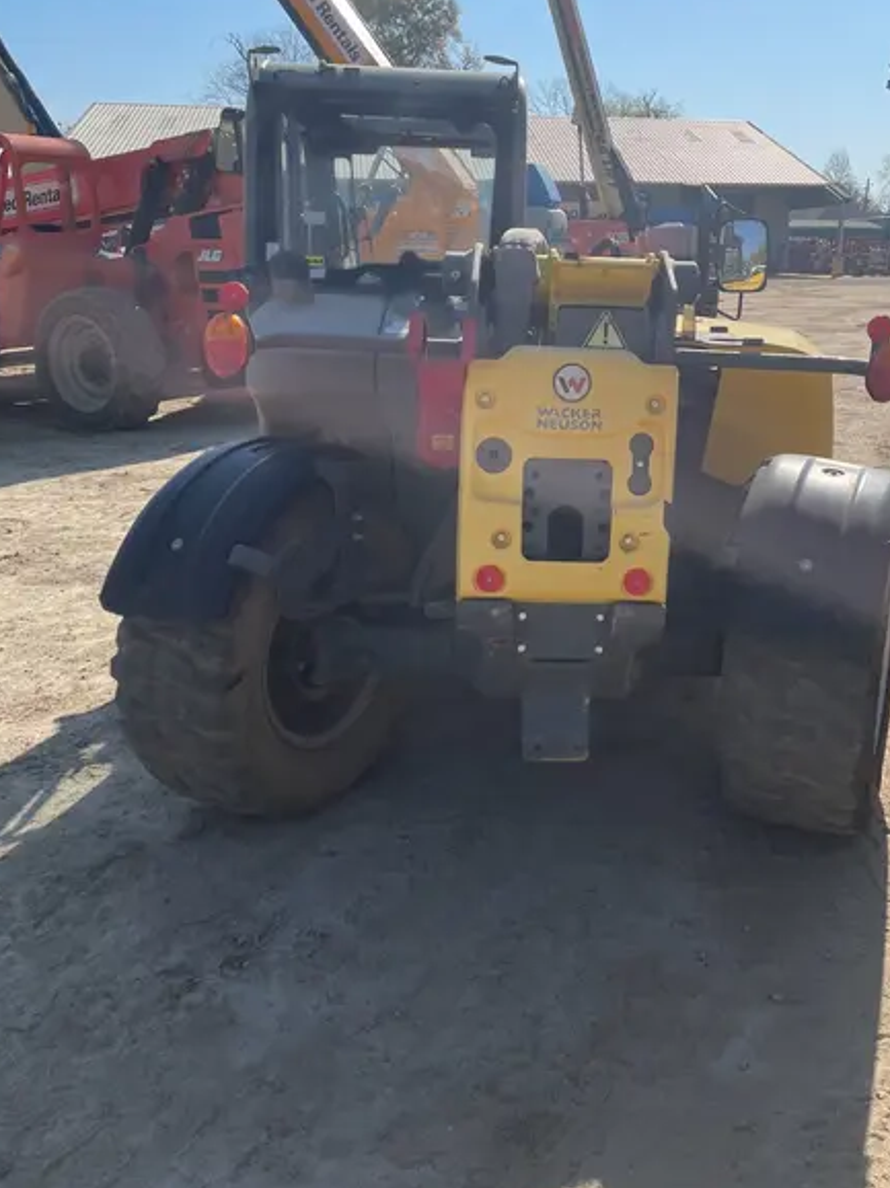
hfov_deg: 42.7
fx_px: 1132
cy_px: 505
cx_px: 543
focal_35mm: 33
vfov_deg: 55.1
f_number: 1.6
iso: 50
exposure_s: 1/6135
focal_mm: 4.2
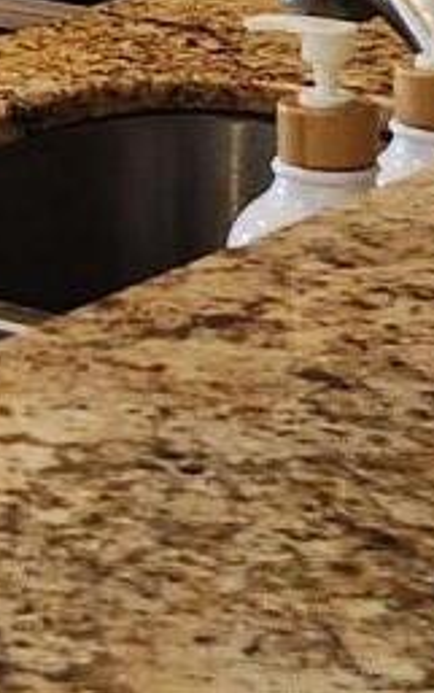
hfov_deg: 5.9
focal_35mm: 198
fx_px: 3741
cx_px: -1127
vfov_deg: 10.4
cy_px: -189
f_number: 1.8
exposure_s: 1/120
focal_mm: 5
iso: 400
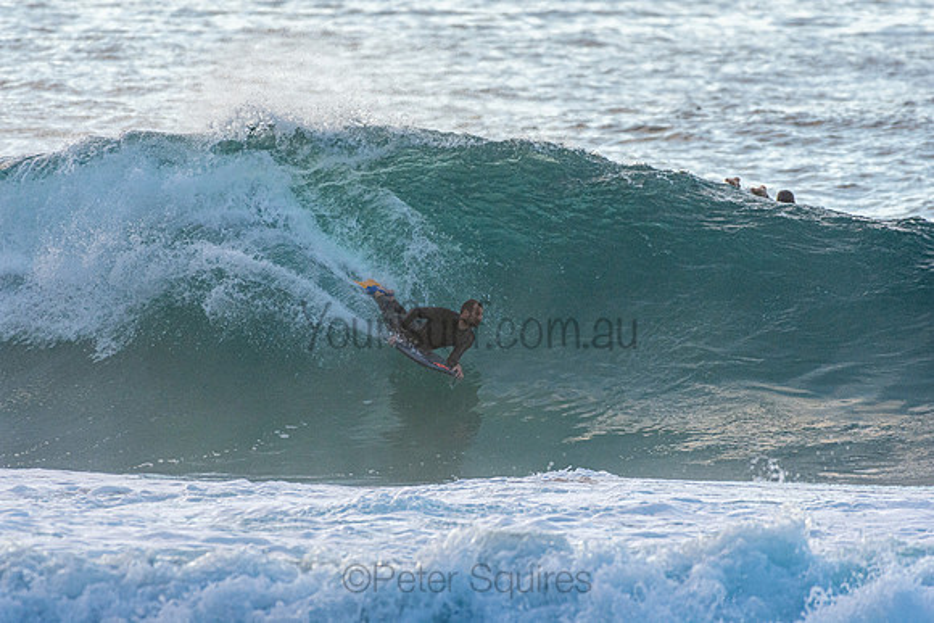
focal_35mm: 720
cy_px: 312
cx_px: 467
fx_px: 18683
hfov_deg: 2.9
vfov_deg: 1.9
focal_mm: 480
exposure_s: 1/1000
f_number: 5.6
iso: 560
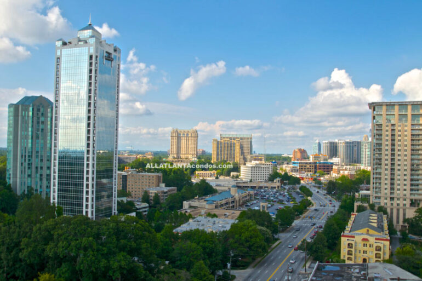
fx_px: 369
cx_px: 211
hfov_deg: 59.5
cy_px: 140
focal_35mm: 32
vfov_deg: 41.7
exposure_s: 1/200
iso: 100
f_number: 9
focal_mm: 21
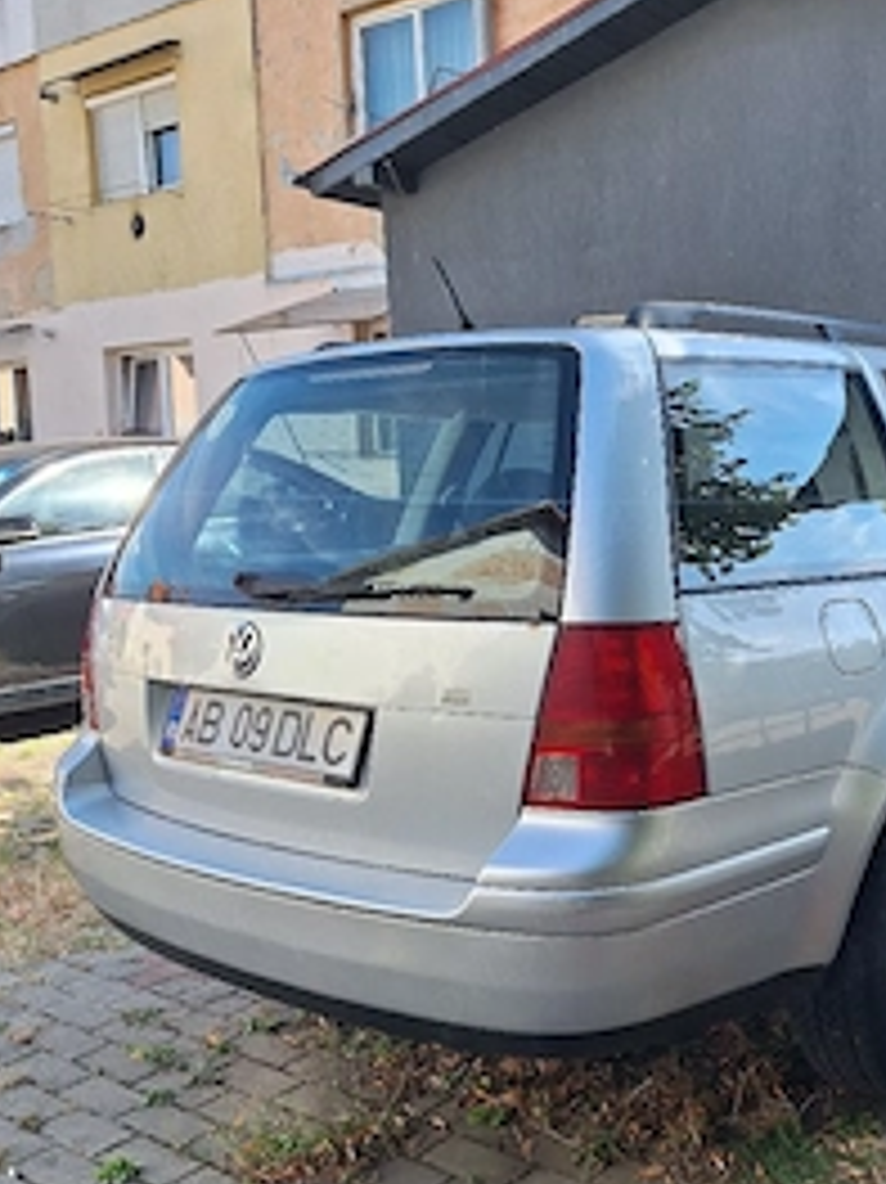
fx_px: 1195
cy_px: 621
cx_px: 657
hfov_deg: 39.6
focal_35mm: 35
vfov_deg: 52.6
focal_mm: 5.54
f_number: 1.8
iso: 40
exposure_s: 1/714
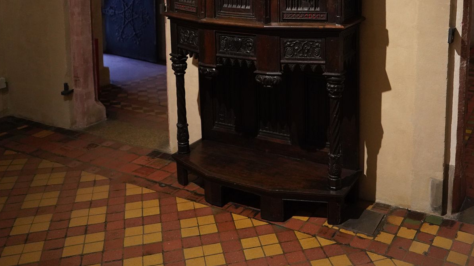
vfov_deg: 26.9
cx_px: 308
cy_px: 4
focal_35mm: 42
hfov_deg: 47.7
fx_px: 528
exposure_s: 1/80
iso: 3200
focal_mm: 24
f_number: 2.8
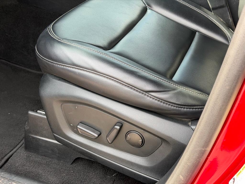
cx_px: 122
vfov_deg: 30.3
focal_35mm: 48
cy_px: 92
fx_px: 340
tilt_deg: -31.1
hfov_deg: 39.7
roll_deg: +0.1
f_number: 1.78
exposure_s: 1/139
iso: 50
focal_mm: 6.76
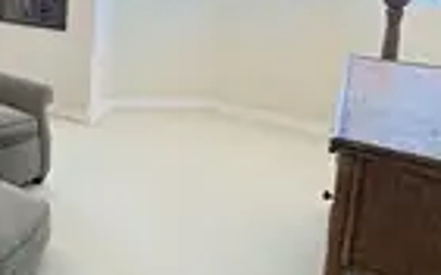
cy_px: -16
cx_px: -122
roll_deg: -0.2
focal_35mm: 42
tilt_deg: -7.5
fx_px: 505
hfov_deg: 34.5
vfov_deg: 28.2
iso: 640
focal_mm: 2.22
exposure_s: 1/60
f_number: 2.2
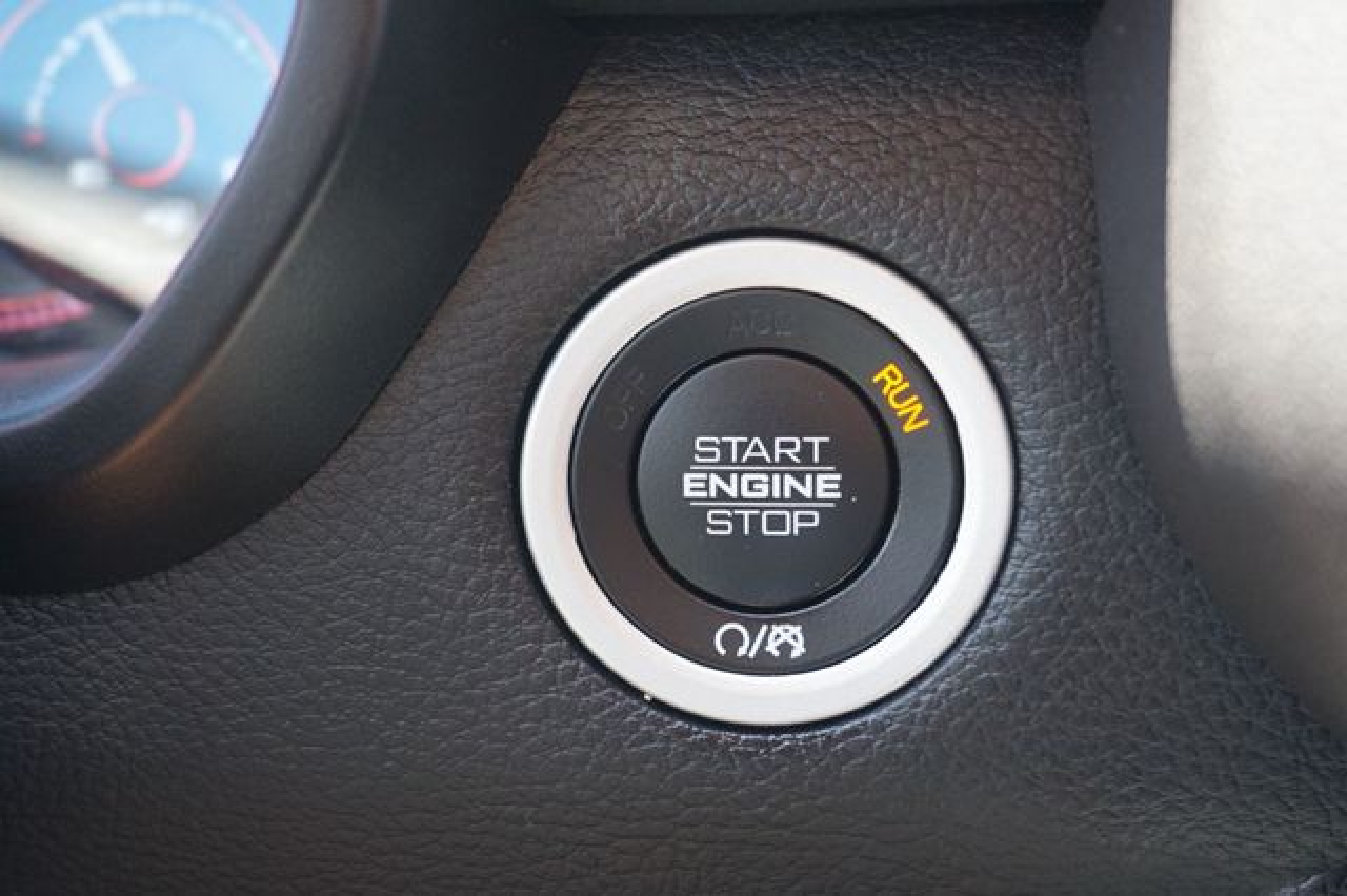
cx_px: 674
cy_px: 448
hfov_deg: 41.1
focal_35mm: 48
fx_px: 1795
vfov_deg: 28.0
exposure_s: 1/60
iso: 800
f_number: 5
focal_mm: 32
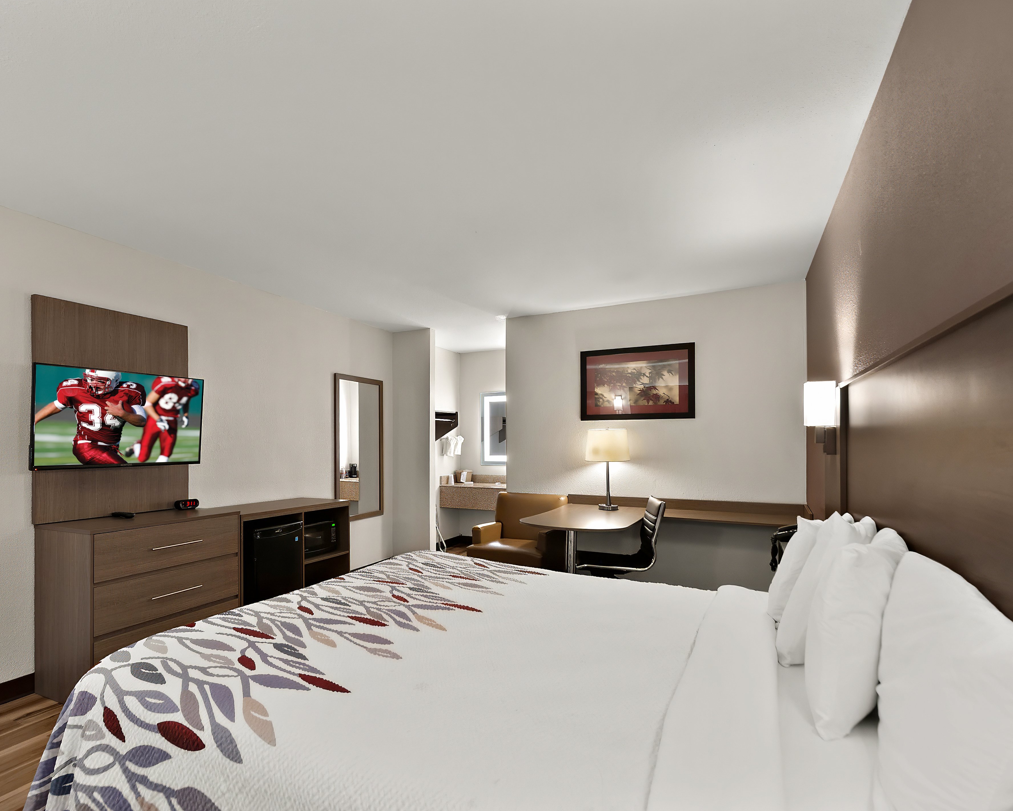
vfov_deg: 77.0
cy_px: 404
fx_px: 510
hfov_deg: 89.4
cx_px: 456
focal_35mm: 17
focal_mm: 10
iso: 400
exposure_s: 3
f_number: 8
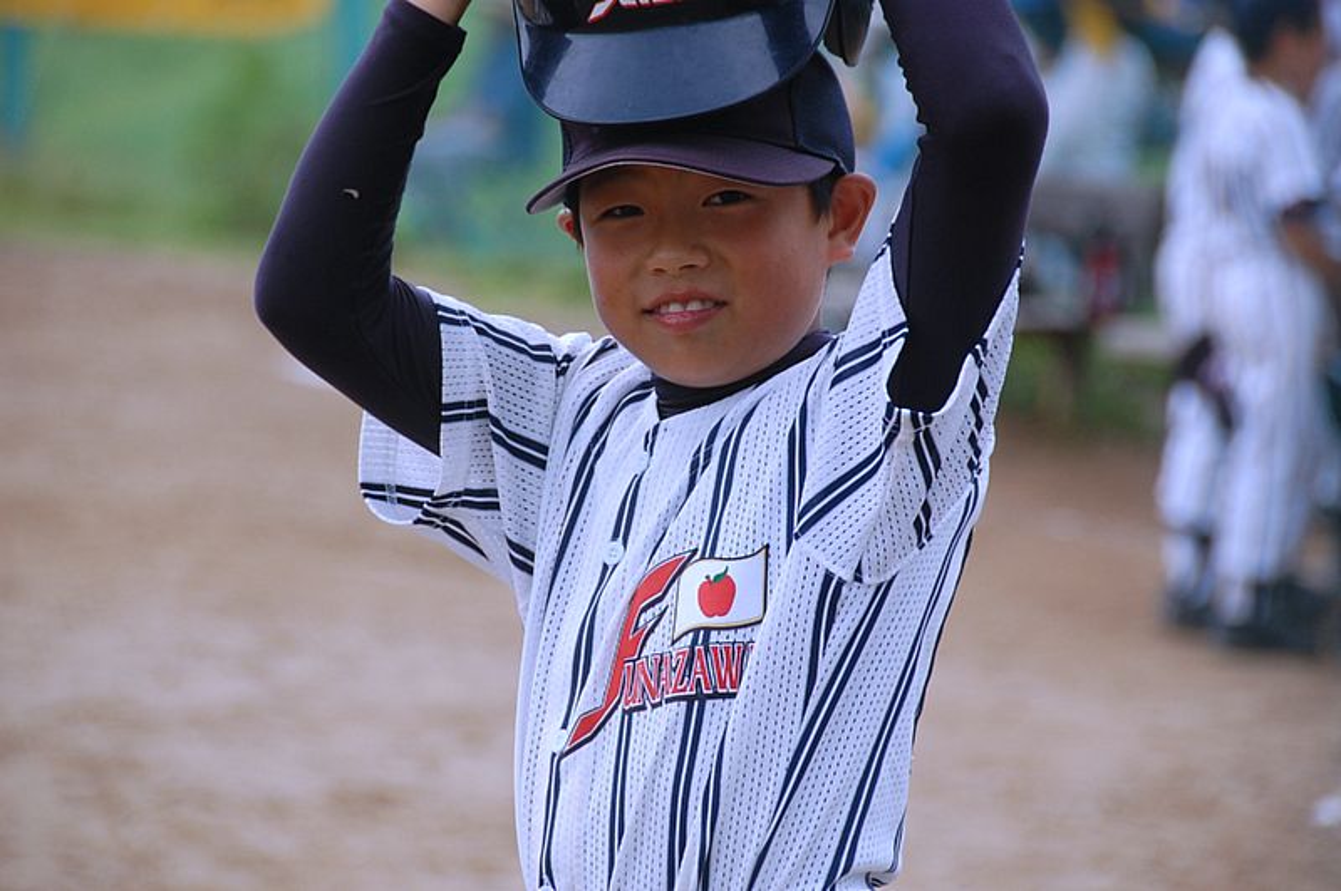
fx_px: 9491
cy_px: 446
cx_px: 670
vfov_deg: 5.4
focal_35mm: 255
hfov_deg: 8.1
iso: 400
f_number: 5.6
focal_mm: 170
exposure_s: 1/640
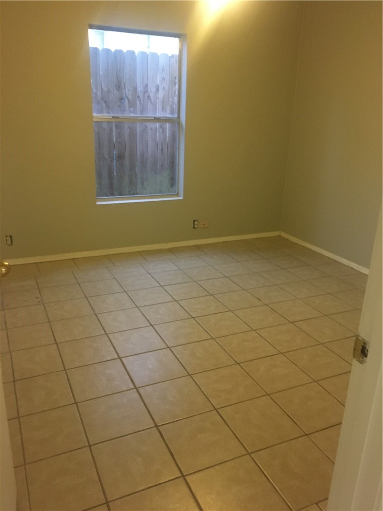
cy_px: 256
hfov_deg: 48.2
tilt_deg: -17.7
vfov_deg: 61.7
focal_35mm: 29
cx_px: 192
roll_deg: -1.8
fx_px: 428
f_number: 2.2
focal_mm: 4.15
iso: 250
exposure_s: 1/15
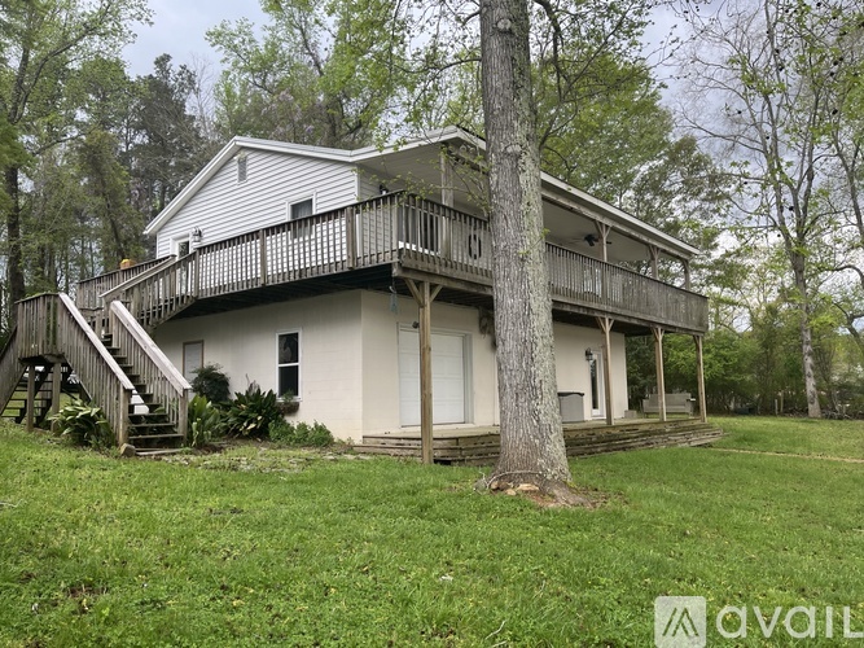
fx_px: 649
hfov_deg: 67.3
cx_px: 432
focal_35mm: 26
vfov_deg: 53.0
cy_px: 324
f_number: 1.6
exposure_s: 1/756
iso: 50
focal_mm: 5.1
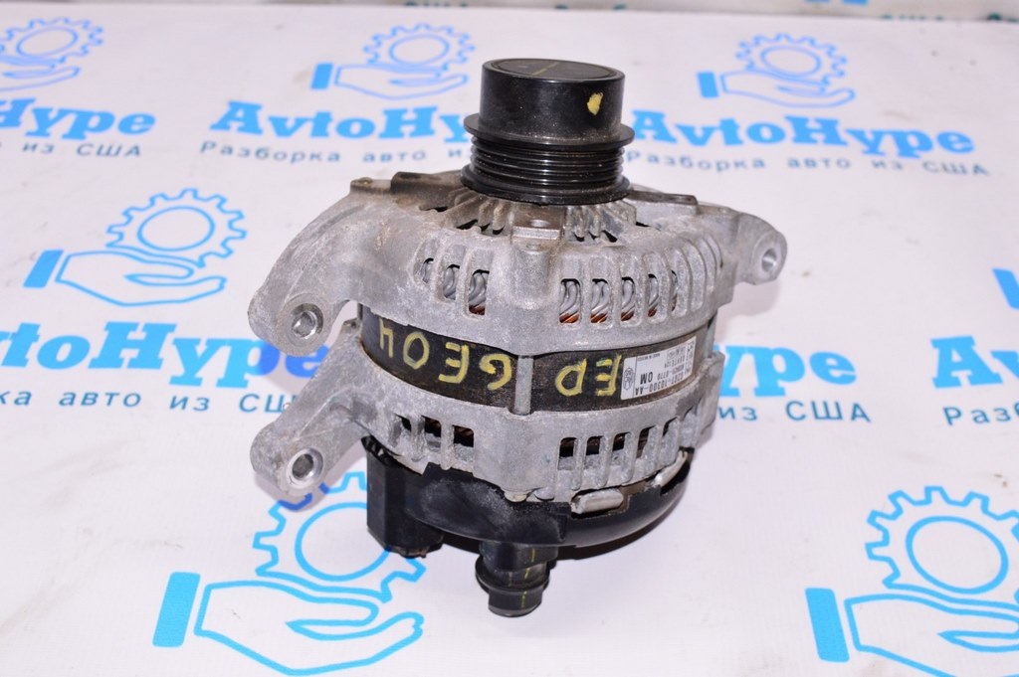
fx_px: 1230
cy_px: 338
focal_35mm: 44
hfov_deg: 45.0
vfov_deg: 30.8
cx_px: 510
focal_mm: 29
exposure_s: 1/125
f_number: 8
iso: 1600
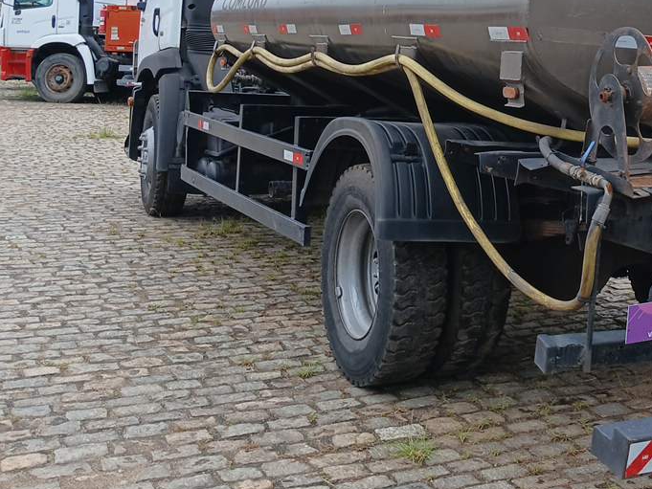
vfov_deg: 25.6
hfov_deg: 32.8
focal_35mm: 55
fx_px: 1036
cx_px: 612
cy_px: 31
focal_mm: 3.98
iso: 20
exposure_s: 1/155
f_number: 1.8
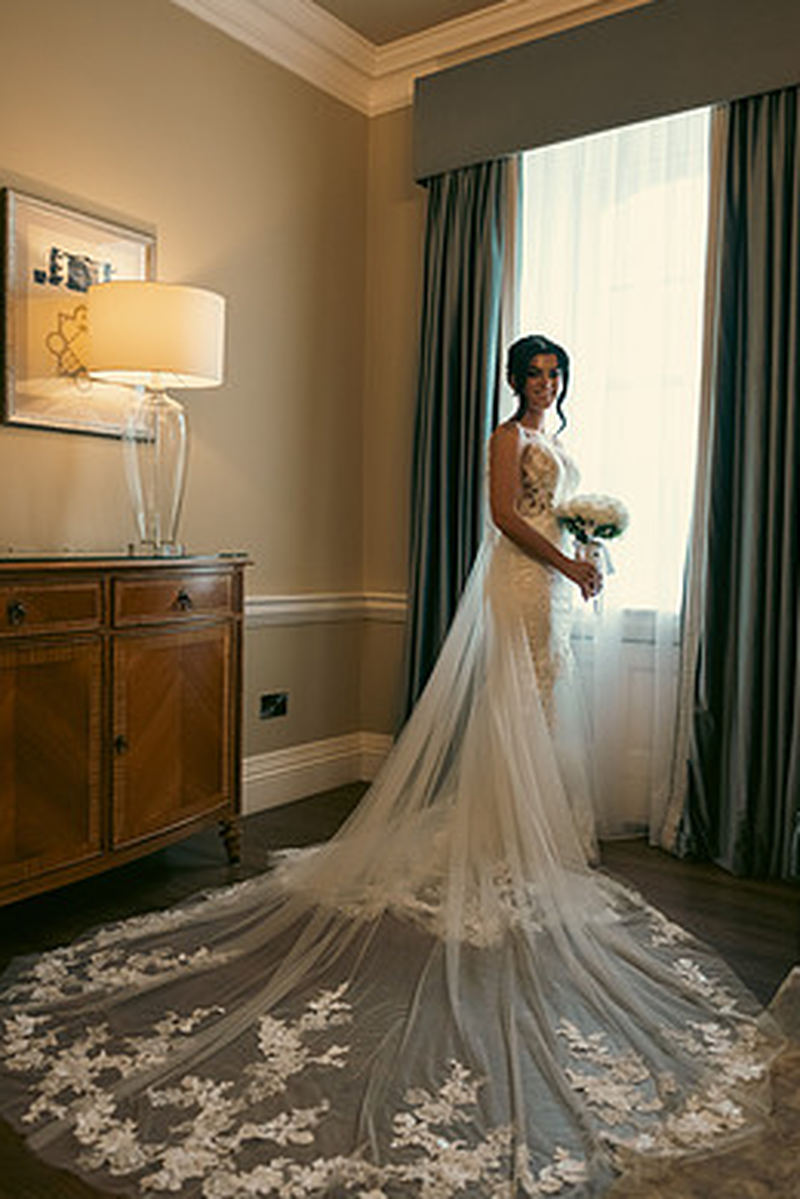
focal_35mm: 30
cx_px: 406
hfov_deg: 43.6
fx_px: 1000
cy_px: 615
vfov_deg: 61.9
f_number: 3.5
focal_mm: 26
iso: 800
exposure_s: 1/160
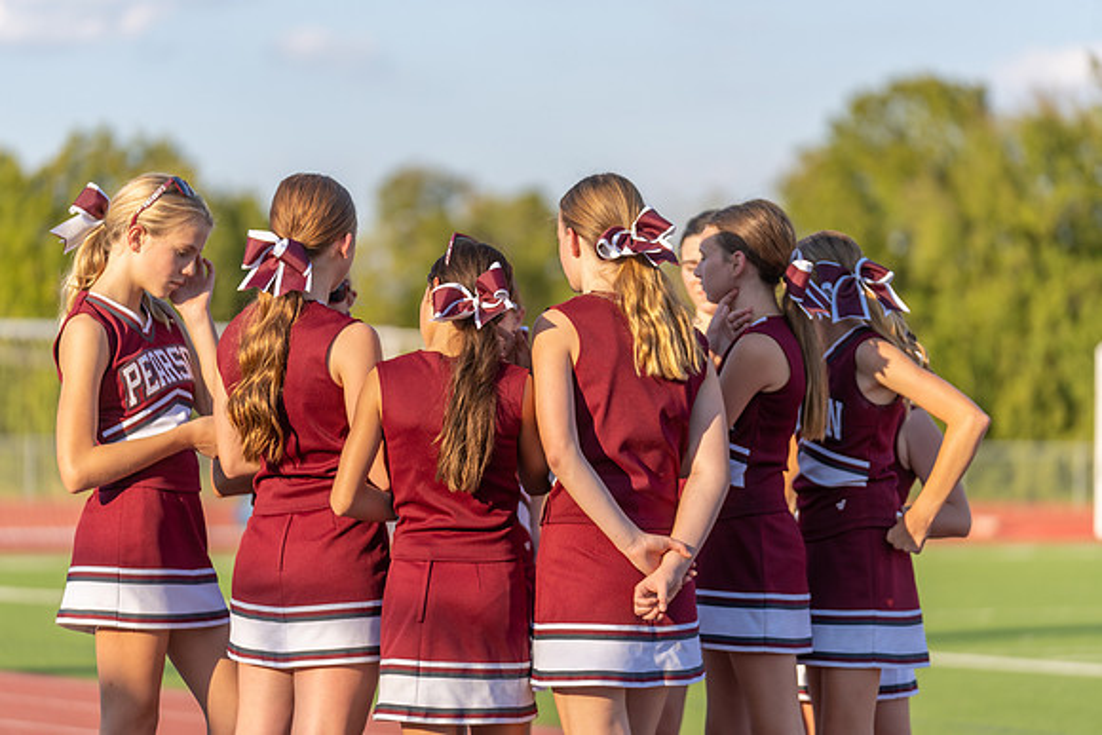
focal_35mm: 148
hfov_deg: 13.9
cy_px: 368
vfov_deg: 9.3
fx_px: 4531
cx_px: 551
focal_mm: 148
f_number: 2.8
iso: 100
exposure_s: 1/1000
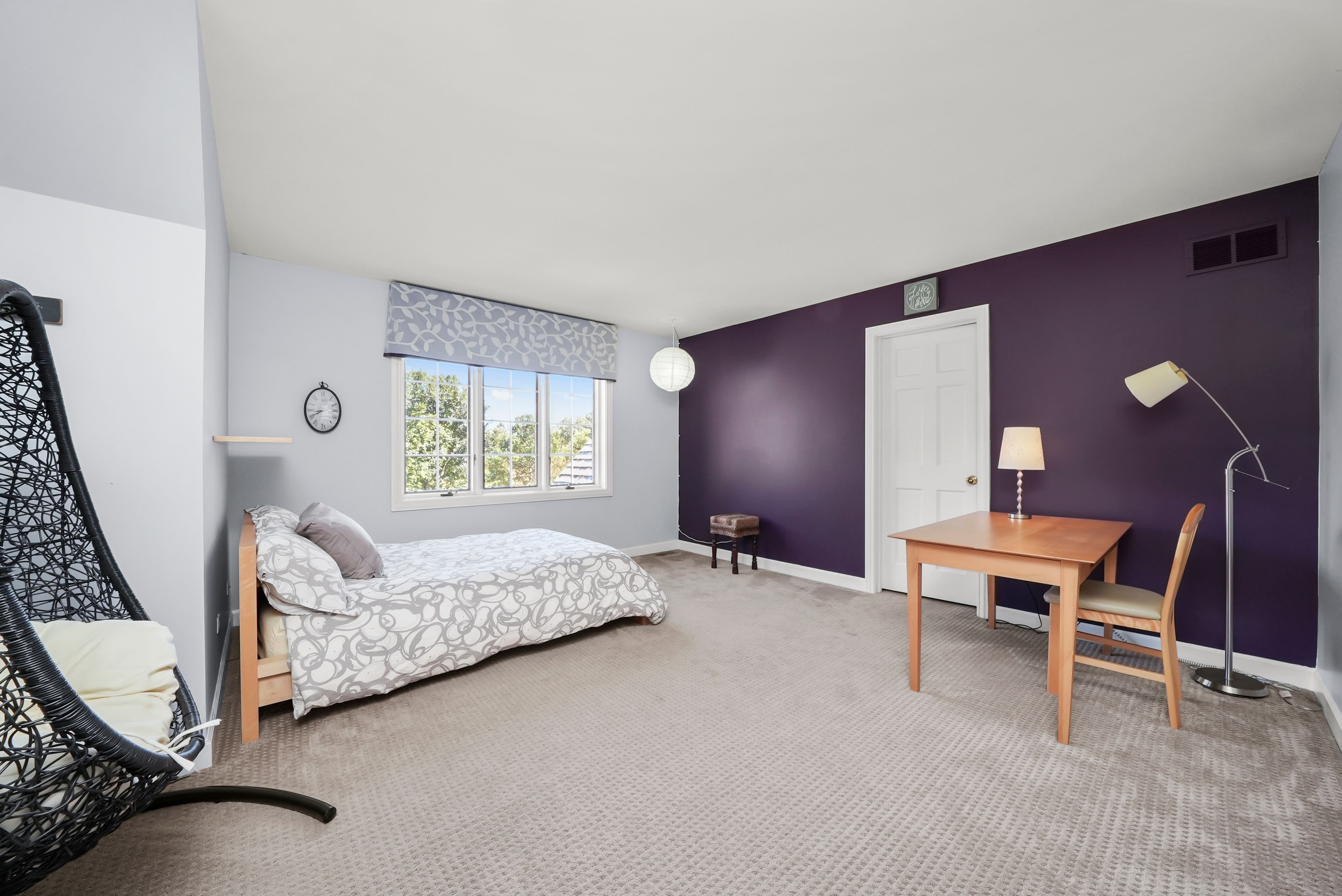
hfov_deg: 112.6
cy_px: 448
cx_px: 671
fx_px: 448
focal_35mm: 12
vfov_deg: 90.1
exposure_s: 1/6
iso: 2000
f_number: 13
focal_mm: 12
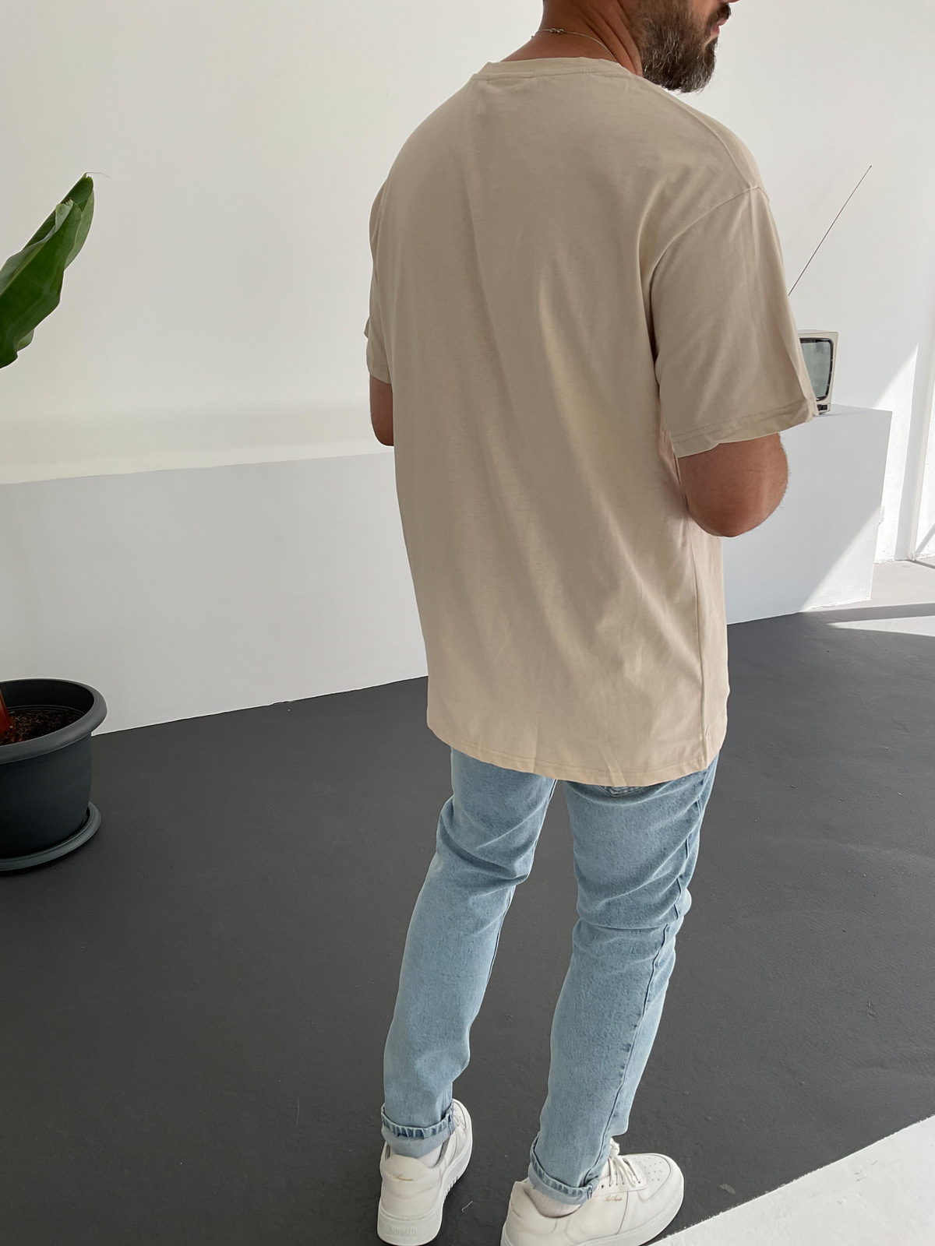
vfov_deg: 61.7
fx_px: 1044
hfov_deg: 48.2
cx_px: 468
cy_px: 623
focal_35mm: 29
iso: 16
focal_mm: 3
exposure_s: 1/180
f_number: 1.8
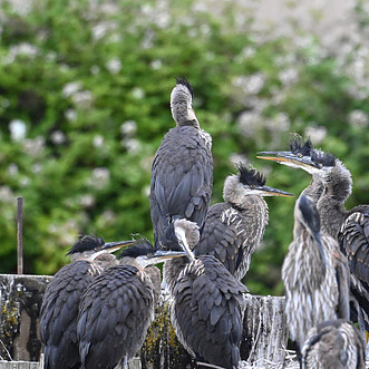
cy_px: 210
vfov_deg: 1.0
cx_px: 288
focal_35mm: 1789
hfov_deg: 1.0
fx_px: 21576
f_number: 13
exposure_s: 1/500
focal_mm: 1200
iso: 6400
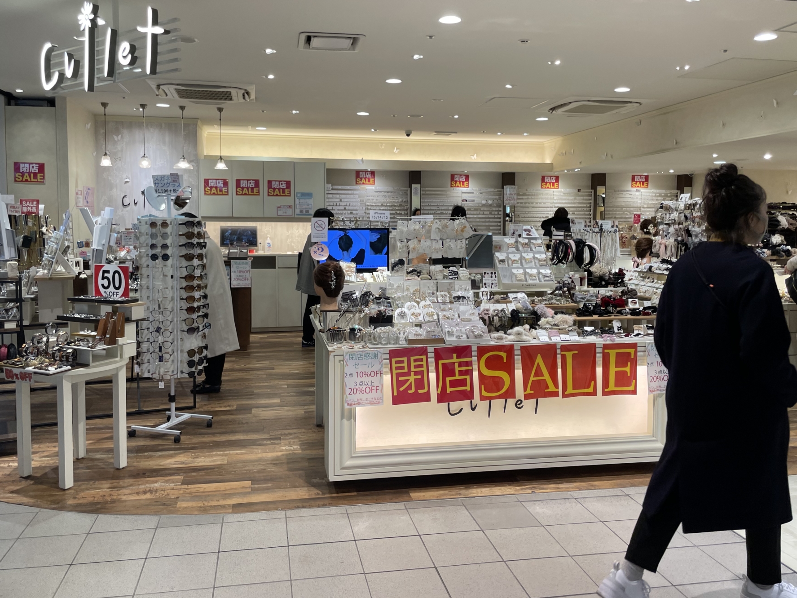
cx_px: 404
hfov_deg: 60.0
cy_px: 267
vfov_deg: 46.7
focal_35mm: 30
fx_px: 691
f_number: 1.6
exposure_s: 1/120
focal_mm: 4.2
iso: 64
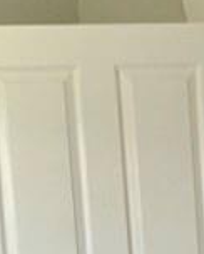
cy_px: 312
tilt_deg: -4.6
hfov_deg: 16.7
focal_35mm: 92
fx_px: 693
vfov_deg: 19.5
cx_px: 100
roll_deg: +3.3
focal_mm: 2.22
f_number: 2.2
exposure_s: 1/120
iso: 160
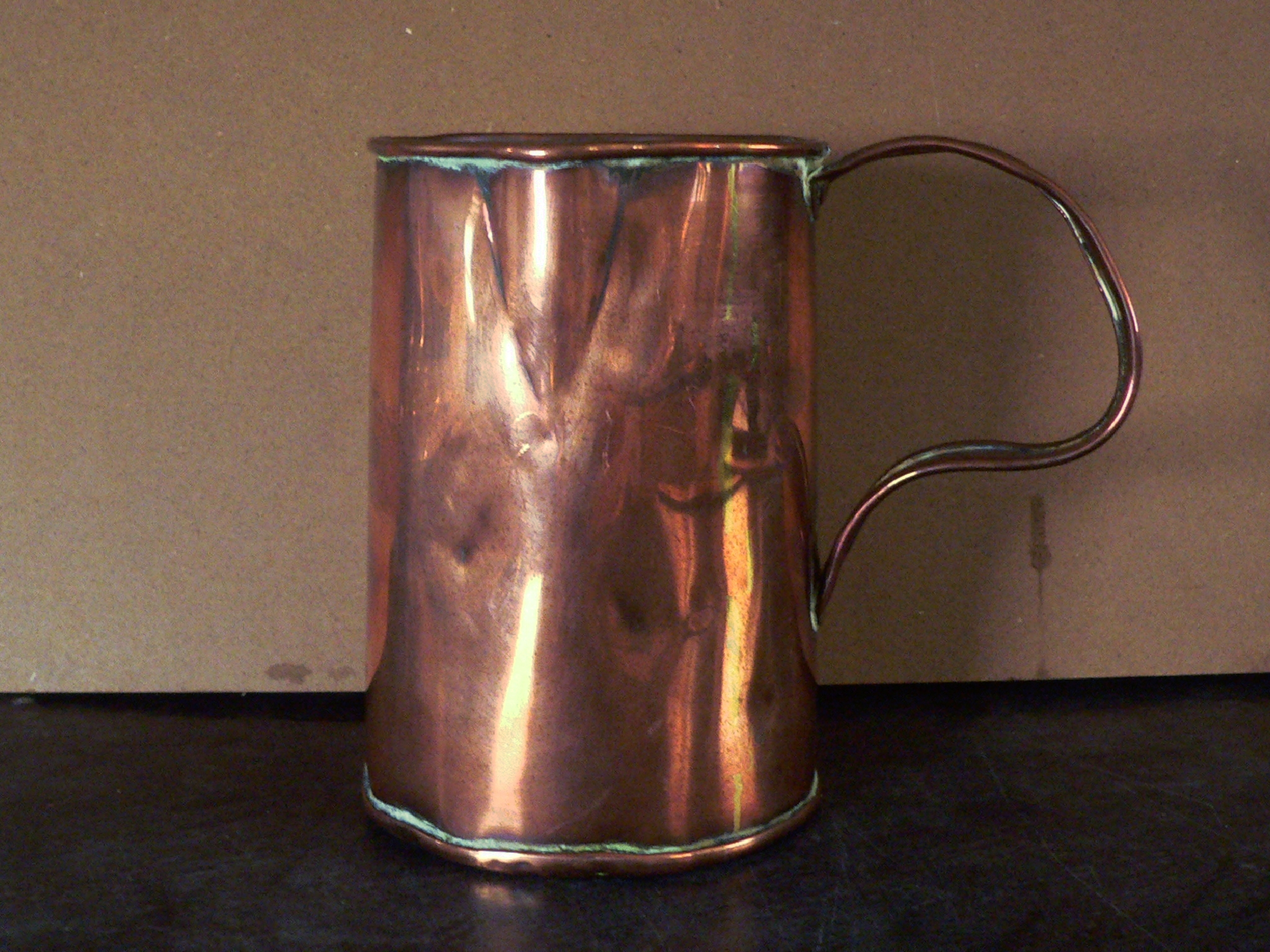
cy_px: 476
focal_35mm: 36
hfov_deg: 51.4
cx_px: 635
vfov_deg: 39.7
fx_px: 1321
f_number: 2.8
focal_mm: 6
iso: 400
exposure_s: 1/10
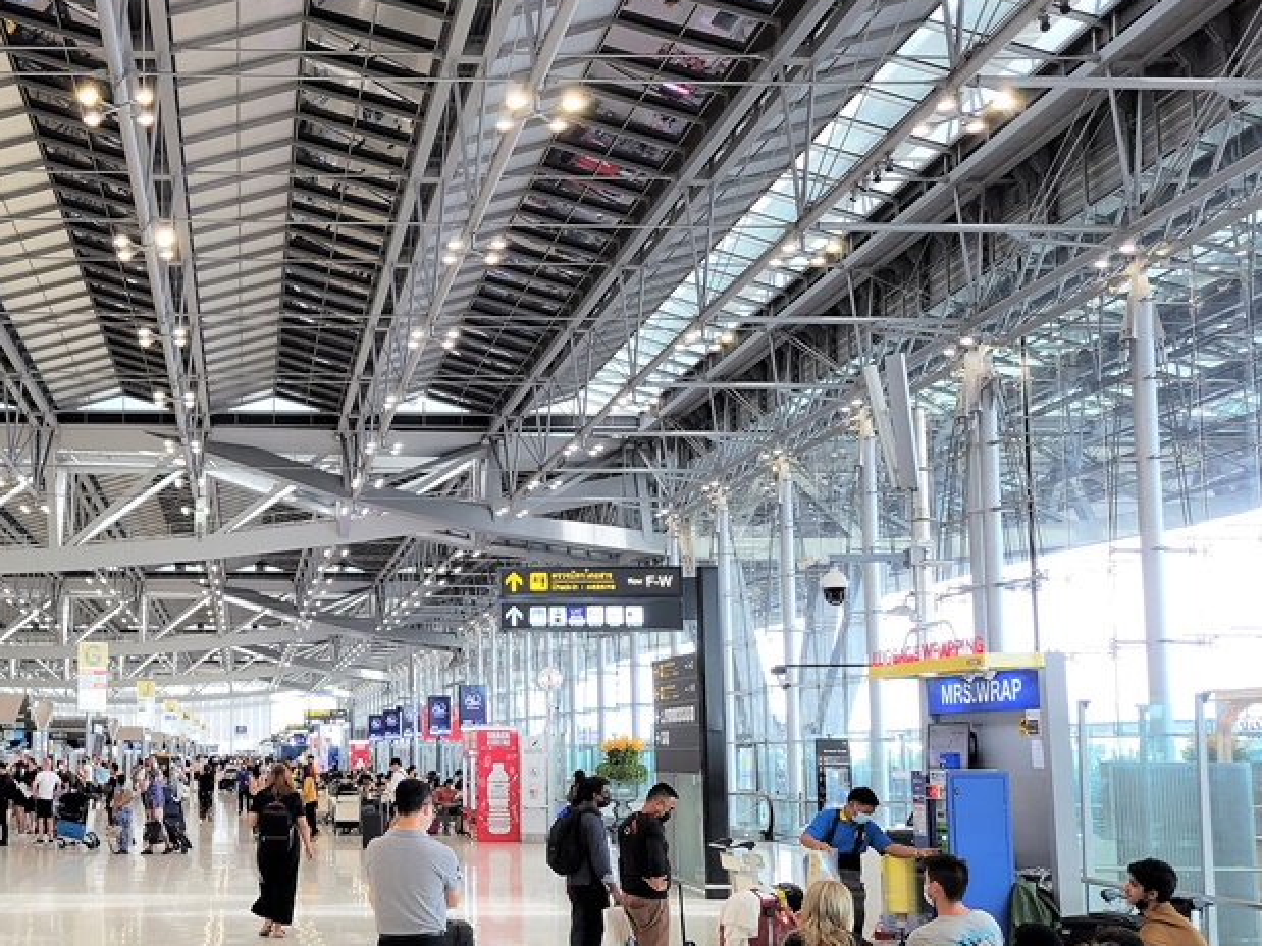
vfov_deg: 34.1
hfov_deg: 42.9
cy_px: 603
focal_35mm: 42
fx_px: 1531
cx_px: 261
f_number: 1.8
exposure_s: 1/120
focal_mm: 5.4
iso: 100
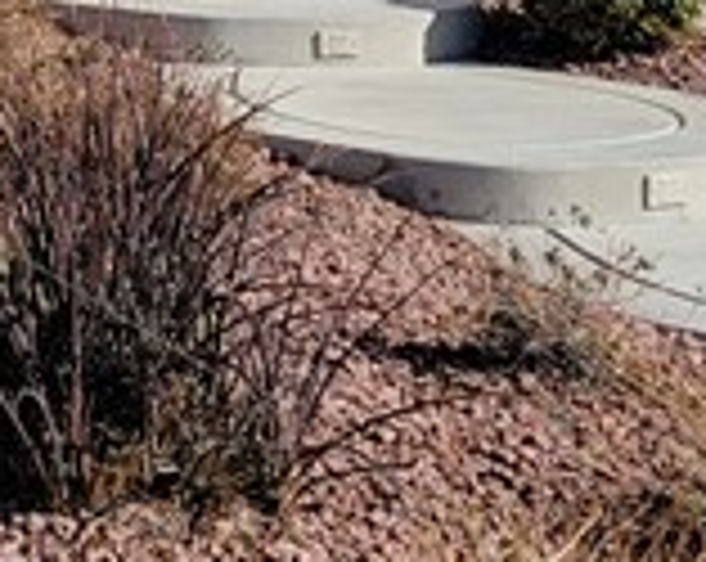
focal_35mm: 153
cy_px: -288
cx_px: -405
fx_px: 3191
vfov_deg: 9.8
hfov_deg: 12.0
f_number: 1.8
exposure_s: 1/1255
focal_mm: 6.7
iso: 16
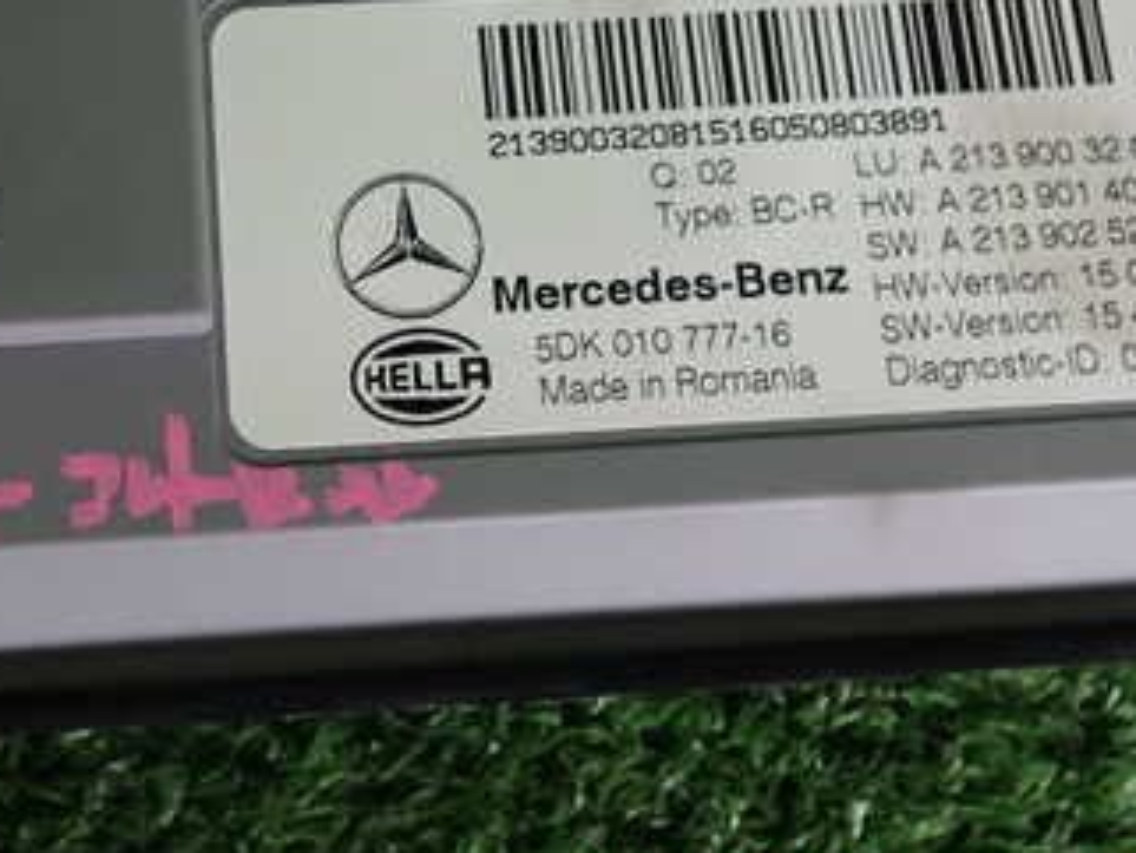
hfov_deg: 33.8
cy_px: 163
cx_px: 329
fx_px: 1838
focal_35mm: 56
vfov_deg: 25.6
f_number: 2.3
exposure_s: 1/100
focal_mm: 5.4
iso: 100
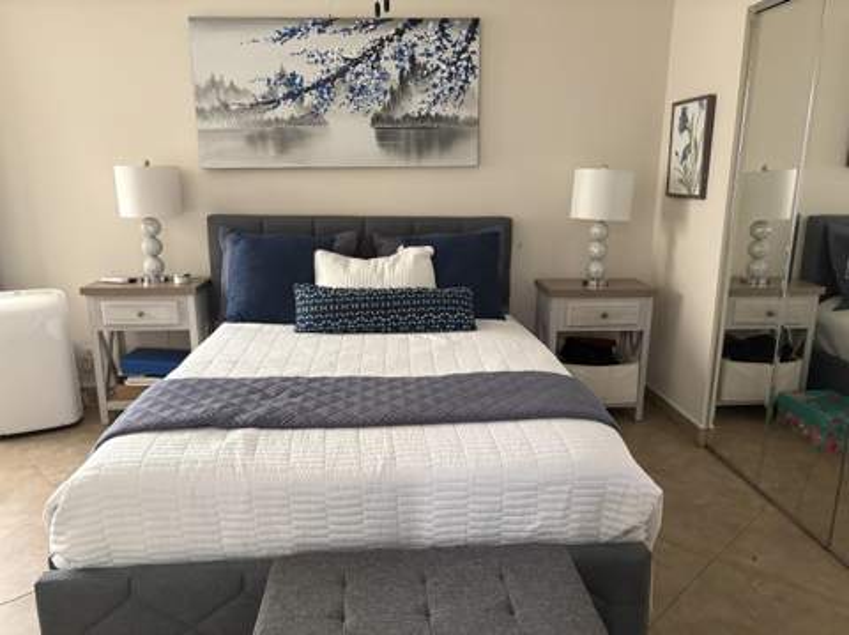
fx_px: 637
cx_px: 424
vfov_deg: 53.0
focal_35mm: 26
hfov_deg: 67.4
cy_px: 318
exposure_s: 1/60
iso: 400
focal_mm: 5.96
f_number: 1.6
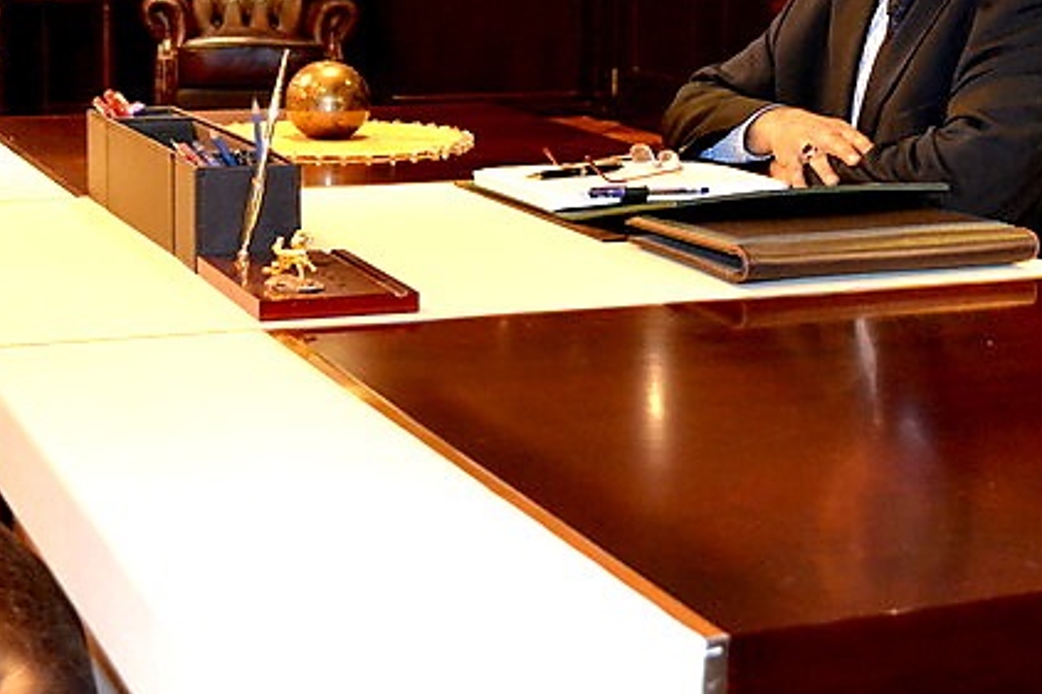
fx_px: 2141
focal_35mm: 74
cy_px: 172
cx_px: 642
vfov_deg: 18.3
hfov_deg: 27.3
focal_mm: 26
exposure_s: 1/60
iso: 2500
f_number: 4.2
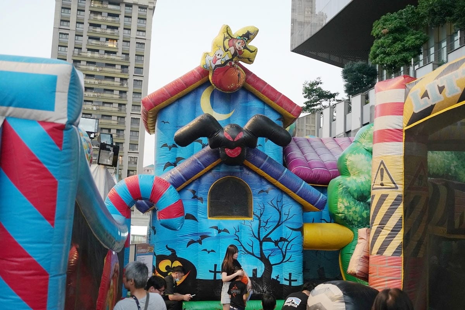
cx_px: 232
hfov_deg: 48.5
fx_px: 517
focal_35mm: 40
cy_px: 155
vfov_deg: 33.4
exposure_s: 1/160
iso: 3200
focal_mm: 40
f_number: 2.8
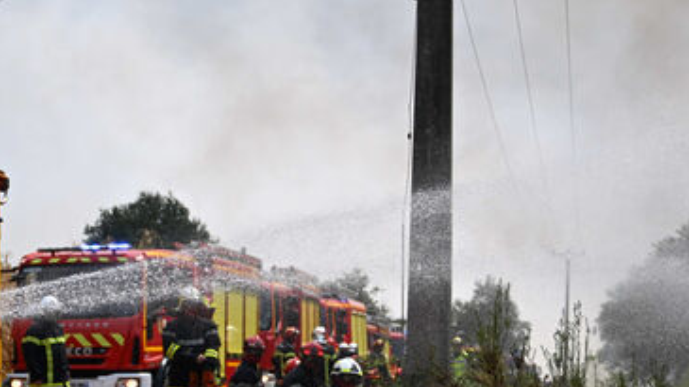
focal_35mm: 99
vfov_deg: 12.2
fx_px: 1808
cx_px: 76
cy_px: 297
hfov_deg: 21.1
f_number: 2.8
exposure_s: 1/5000
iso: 200
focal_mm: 37
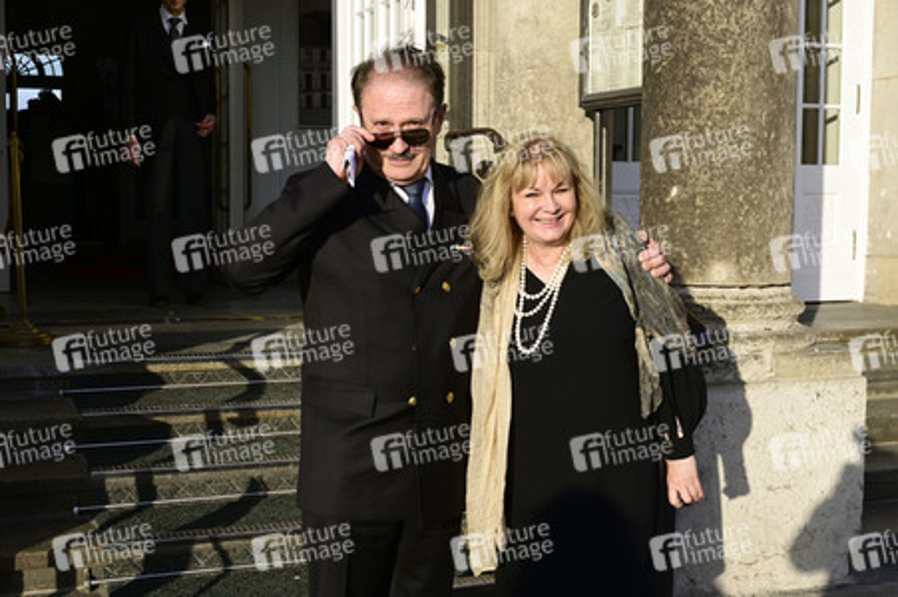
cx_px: 449
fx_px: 1097
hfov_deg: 44.5
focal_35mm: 44
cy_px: 298
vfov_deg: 30.5
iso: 400
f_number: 16
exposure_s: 1/200
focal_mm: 44
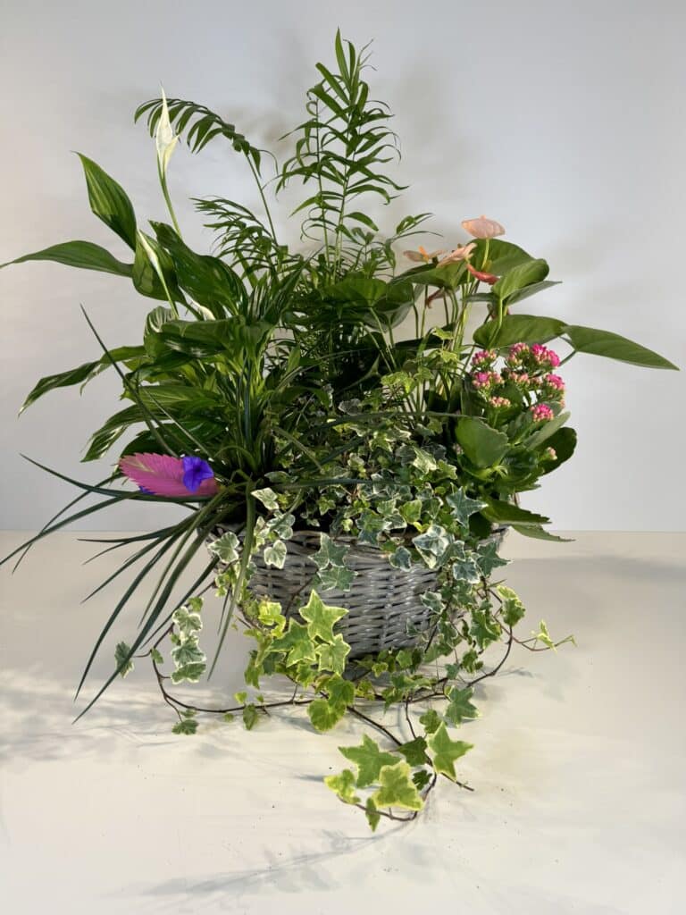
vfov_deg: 71.6
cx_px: 343
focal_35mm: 24
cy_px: 458
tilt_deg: -13.8
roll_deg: +3.3
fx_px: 634
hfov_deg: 56.8
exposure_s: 1/176
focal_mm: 6.76
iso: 64
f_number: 1.78
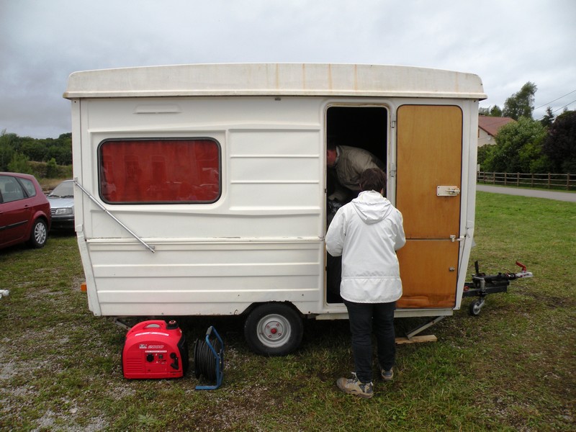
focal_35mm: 27
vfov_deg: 51.4
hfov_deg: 65.3
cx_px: 288
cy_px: 216
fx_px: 449
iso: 64
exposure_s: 1/91.2
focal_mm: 4.7
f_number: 3.2
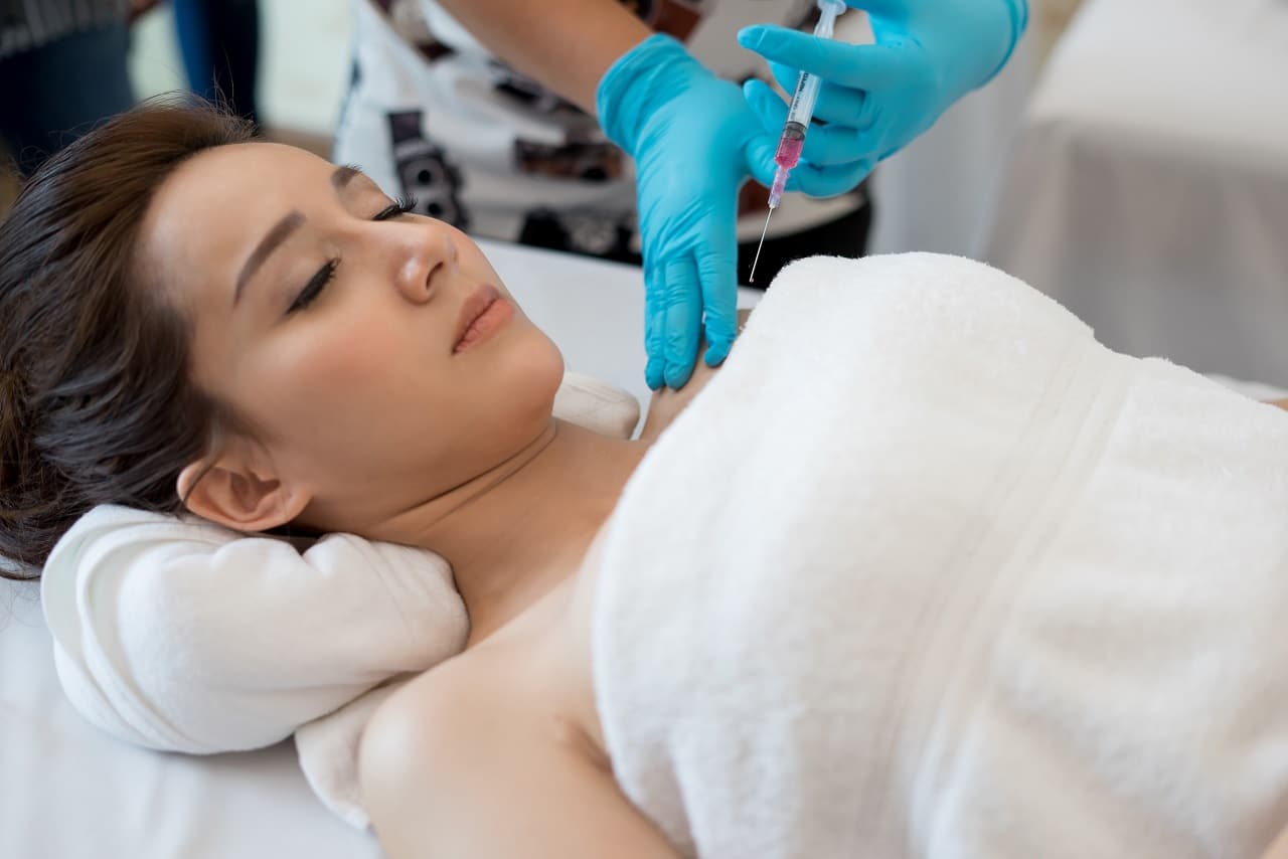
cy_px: 430
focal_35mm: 50
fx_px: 1789
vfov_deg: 27.0
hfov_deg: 39.6
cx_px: 644
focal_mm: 50
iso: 400
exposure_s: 1/125
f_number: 2.5
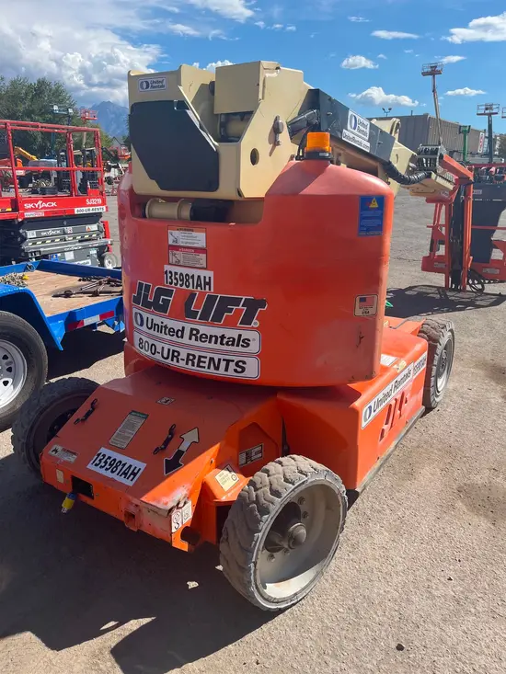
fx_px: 507
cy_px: 337
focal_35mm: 26
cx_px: 253
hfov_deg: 53.1
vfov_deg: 67.3
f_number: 1.6
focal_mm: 5.1
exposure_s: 1/2899
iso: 50
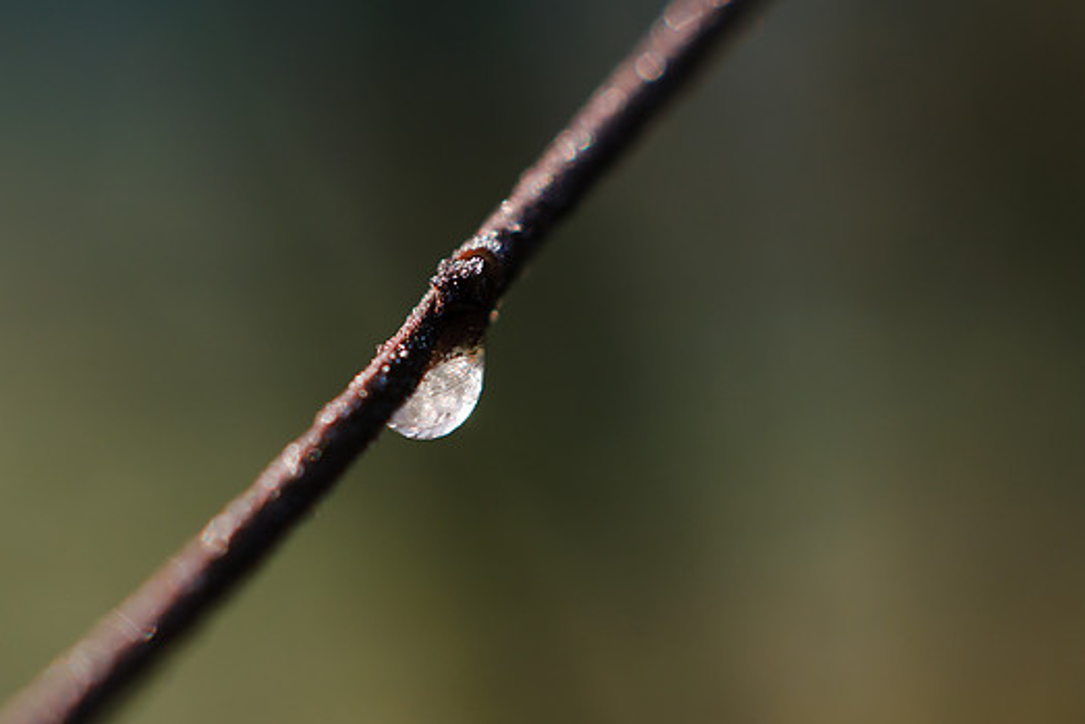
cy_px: 385
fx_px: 2760
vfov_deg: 14.9
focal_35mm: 92
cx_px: 535
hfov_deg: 22.2
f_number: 3.5
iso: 200
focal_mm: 55
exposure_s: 1/1000
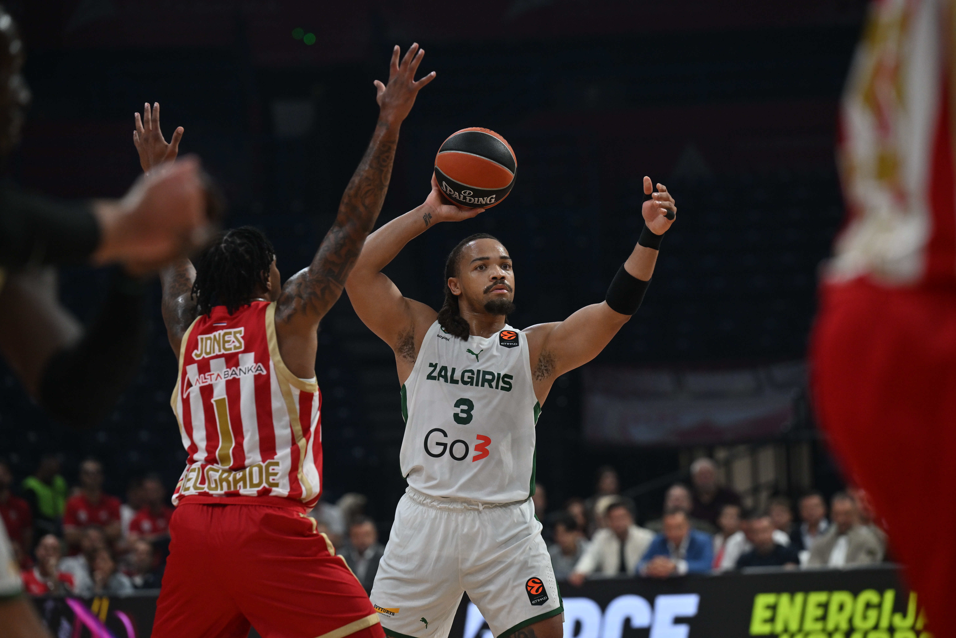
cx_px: 478
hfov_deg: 11.1
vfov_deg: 7.4
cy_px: 319
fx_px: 4912
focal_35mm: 185
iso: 1250
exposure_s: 1/2000
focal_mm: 185
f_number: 4
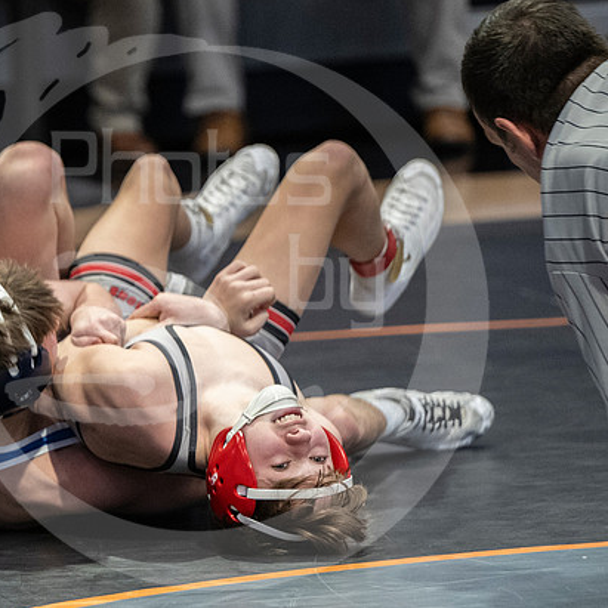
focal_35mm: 442
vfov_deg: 4.0
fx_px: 8783
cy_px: 570
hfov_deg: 4.0
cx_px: 42
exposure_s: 1/1000
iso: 3200
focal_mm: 180
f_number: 2.8
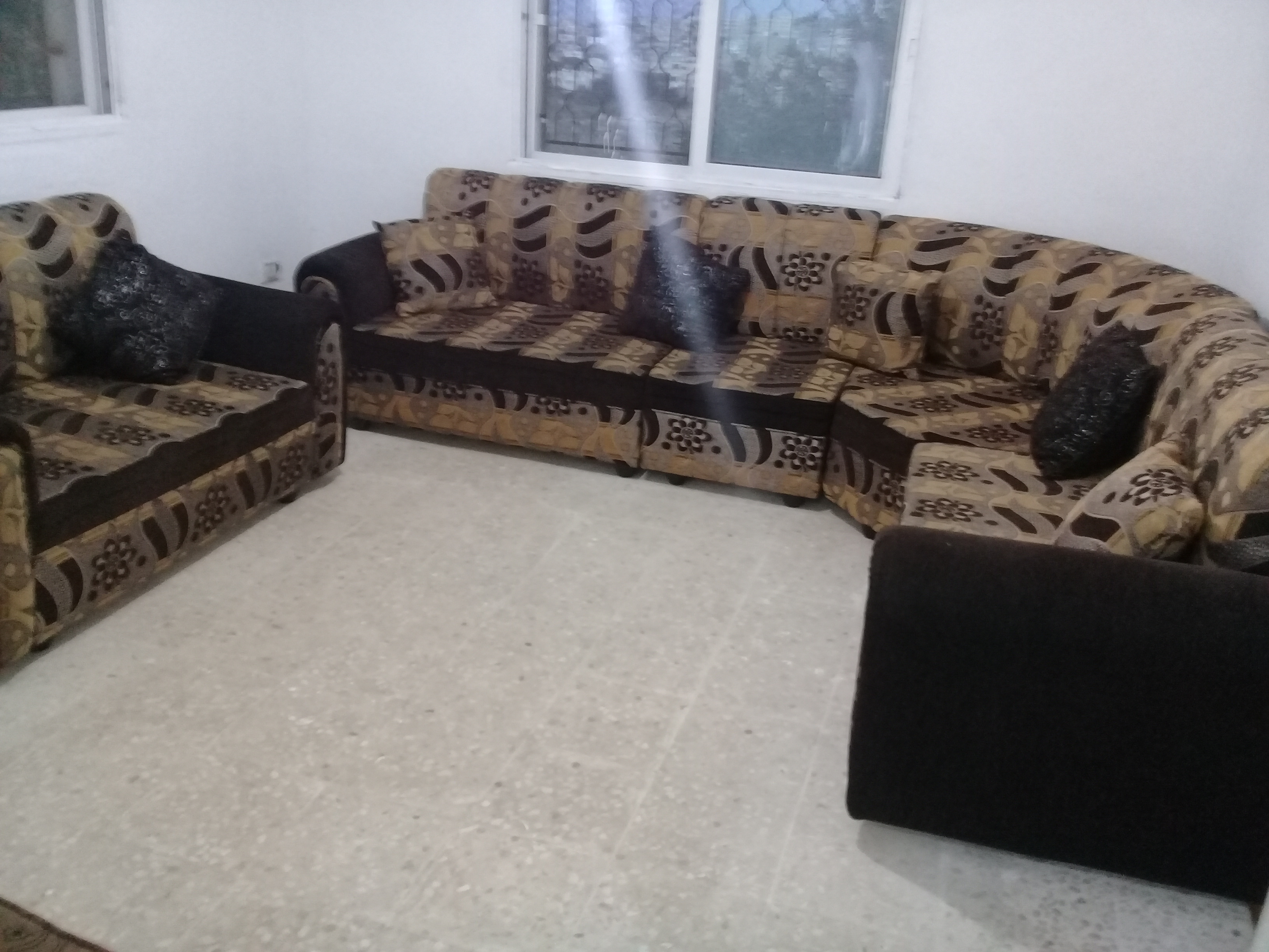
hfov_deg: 58.4
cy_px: 476
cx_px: 634
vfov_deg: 45.4
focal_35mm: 31
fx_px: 1136
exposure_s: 1/17
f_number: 2.2
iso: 250
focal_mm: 3.3
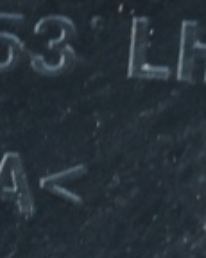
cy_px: 36
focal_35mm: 312
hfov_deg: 4.9
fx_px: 2380
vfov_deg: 6.2
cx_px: -122
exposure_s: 1/50
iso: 100
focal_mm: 5.31
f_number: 1.7
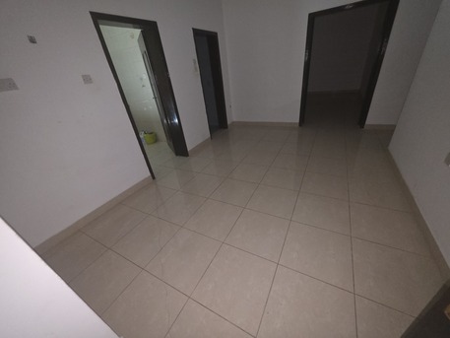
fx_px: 169
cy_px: 169
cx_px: 225
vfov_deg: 89.9
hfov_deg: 106.2
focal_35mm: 13
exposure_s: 1/30
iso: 400
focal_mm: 2.2
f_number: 1.9
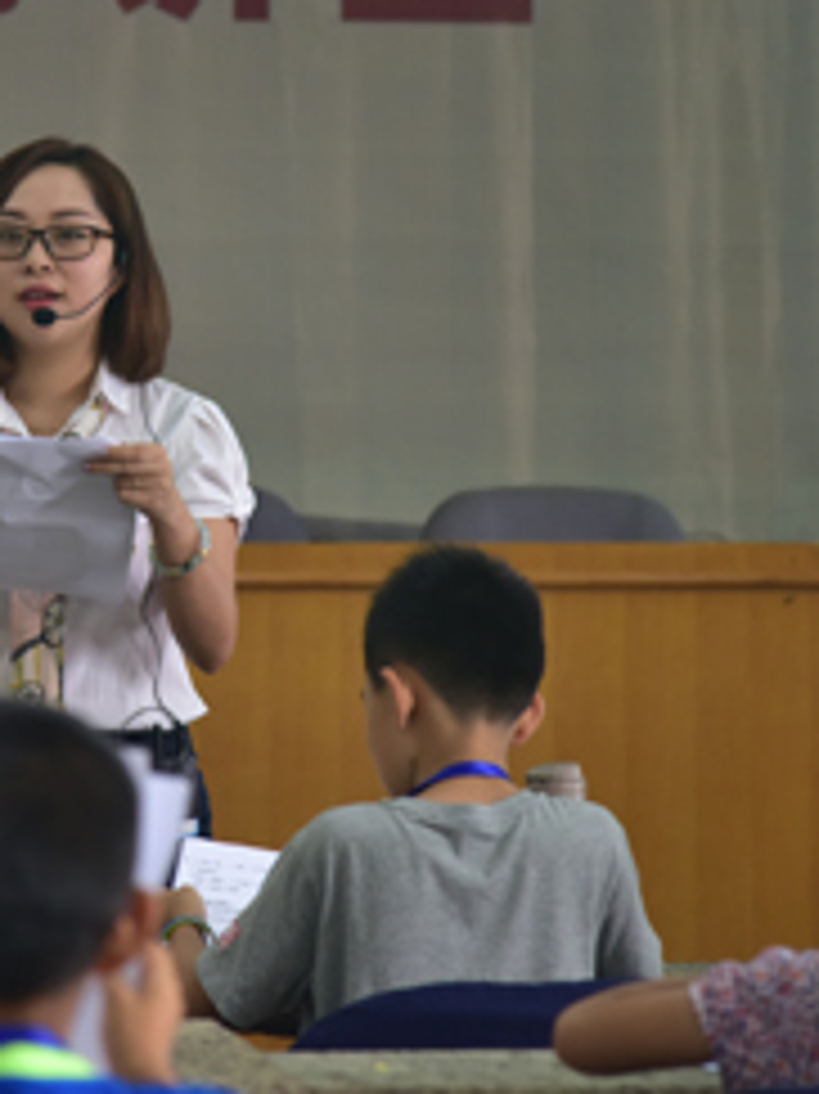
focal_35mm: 238
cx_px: 54
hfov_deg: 6.2
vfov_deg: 8.3
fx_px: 7515
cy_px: 369
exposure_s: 1/40
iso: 900
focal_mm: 120
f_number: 4
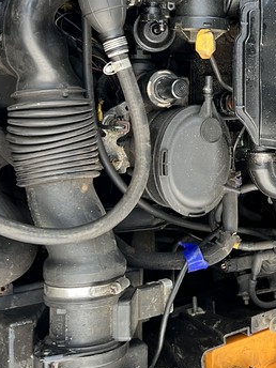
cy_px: 65
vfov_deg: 32.2
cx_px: 261
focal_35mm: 58
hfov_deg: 24.3
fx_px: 617
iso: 125
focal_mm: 5.7
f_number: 1.5
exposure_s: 1/70
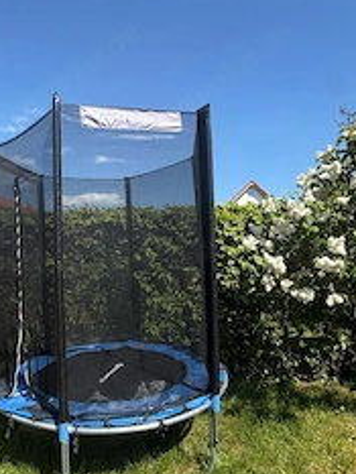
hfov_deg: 55.9
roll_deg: -1.9
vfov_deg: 71.5
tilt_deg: +3.7
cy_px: 250
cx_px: 124
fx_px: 329
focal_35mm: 24
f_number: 2.2
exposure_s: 1/985
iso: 64
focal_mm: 2.22
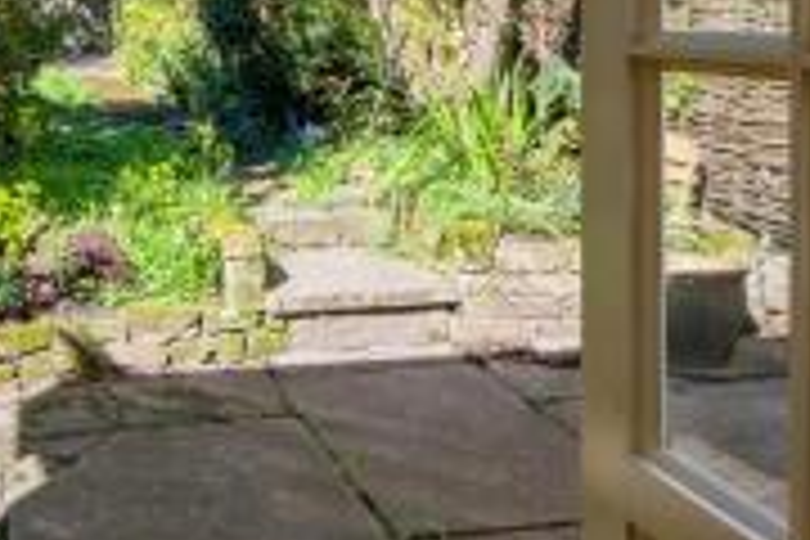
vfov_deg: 28.2
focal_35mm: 45
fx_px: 1012
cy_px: 11
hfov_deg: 41.4
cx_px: 144
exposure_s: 1/125
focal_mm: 11.4
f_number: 7.1
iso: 160
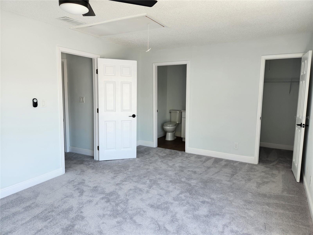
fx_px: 208
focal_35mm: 23
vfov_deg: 58.9
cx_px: 156
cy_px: 118
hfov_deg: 73.9
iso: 32
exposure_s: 1/180
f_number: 1.8
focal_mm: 5.4
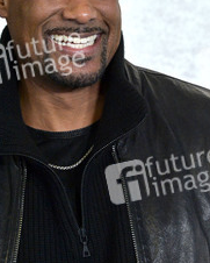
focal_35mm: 282
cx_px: 60
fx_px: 2189
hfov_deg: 5.5
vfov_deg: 6.9
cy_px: 119
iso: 3200
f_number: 6.3
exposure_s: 1/250
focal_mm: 170
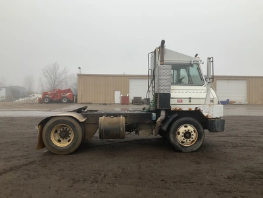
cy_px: 99
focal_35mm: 29
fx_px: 220
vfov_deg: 48.2
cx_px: 132
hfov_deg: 61.7
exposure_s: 1/650
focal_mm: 3
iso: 25
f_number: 1.8
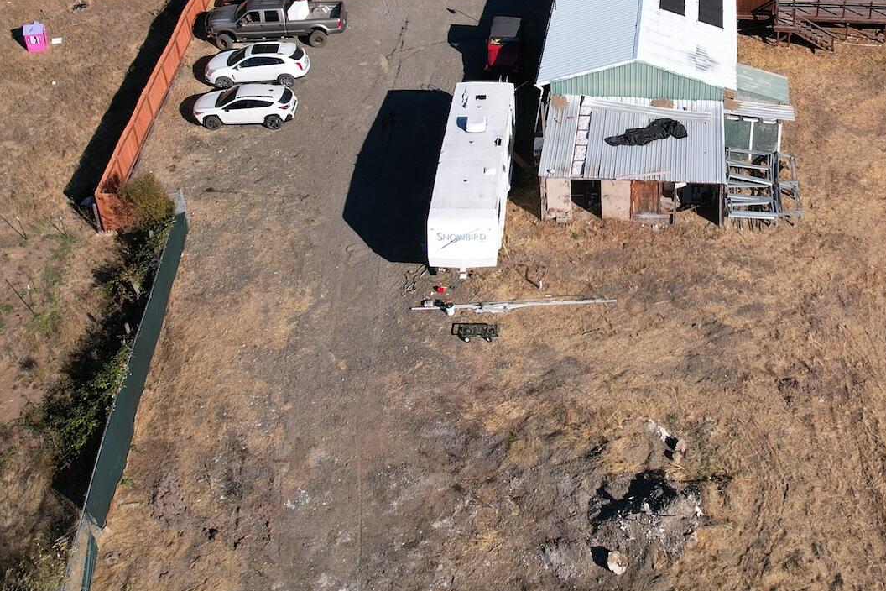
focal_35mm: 50
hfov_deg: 38.6
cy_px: 60
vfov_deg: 26.1
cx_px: 657
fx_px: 1230
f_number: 2.8
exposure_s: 1/125
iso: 100
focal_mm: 8.38
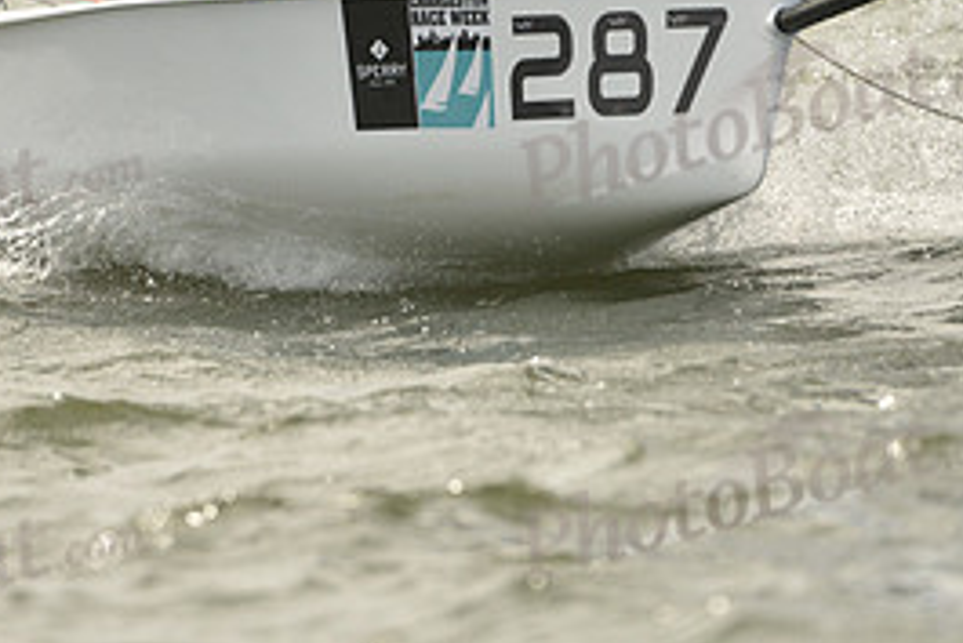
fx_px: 23472
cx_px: 334
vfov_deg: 1.6
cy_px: -20
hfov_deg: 2.4
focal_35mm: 877
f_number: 5.6
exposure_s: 1/2000
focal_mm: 400
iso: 320
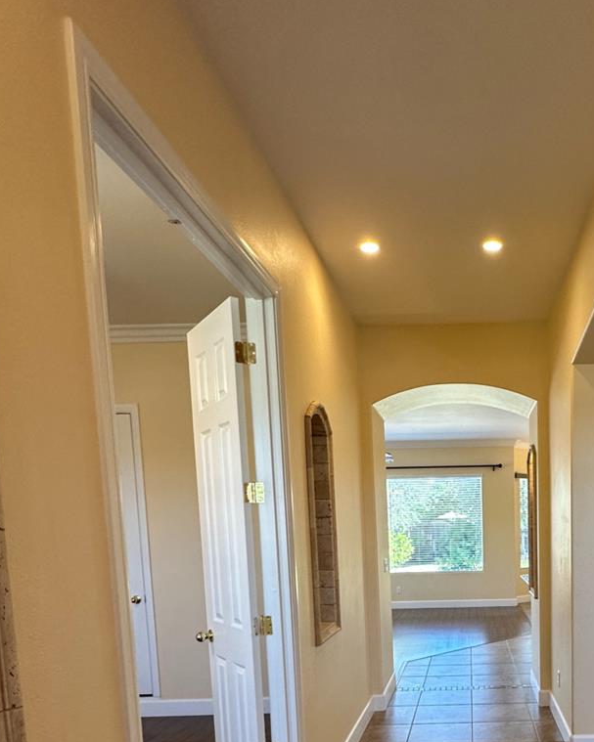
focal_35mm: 27
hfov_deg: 49.9
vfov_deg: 59.4
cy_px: 587
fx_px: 593
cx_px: 477
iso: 200
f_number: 2.2
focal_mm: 2.22
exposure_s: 1/120
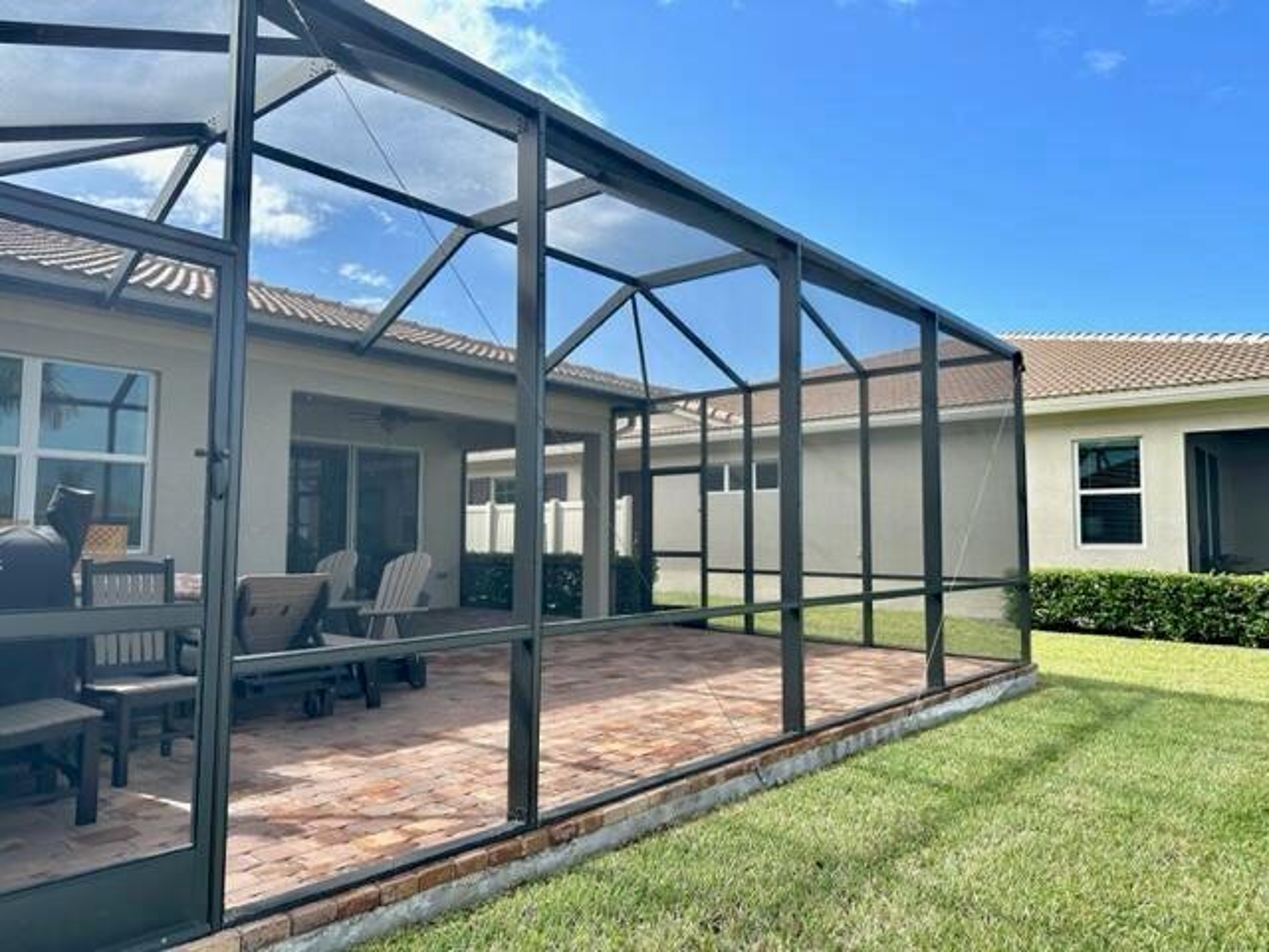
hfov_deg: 71.6
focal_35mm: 24
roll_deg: -0.4
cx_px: 634
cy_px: 476
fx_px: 880
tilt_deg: +4.5
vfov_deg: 56.8
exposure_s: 1/1845
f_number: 1.78
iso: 80
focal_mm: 6.86
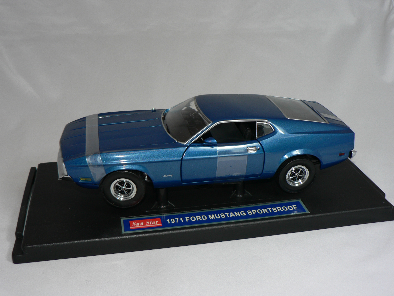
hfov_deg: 43.9
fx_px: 489
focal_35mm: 43
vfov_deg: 33.6
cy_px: 148
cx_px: 197
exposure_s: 1/60
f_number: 2.8
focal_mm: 7.1
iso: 80
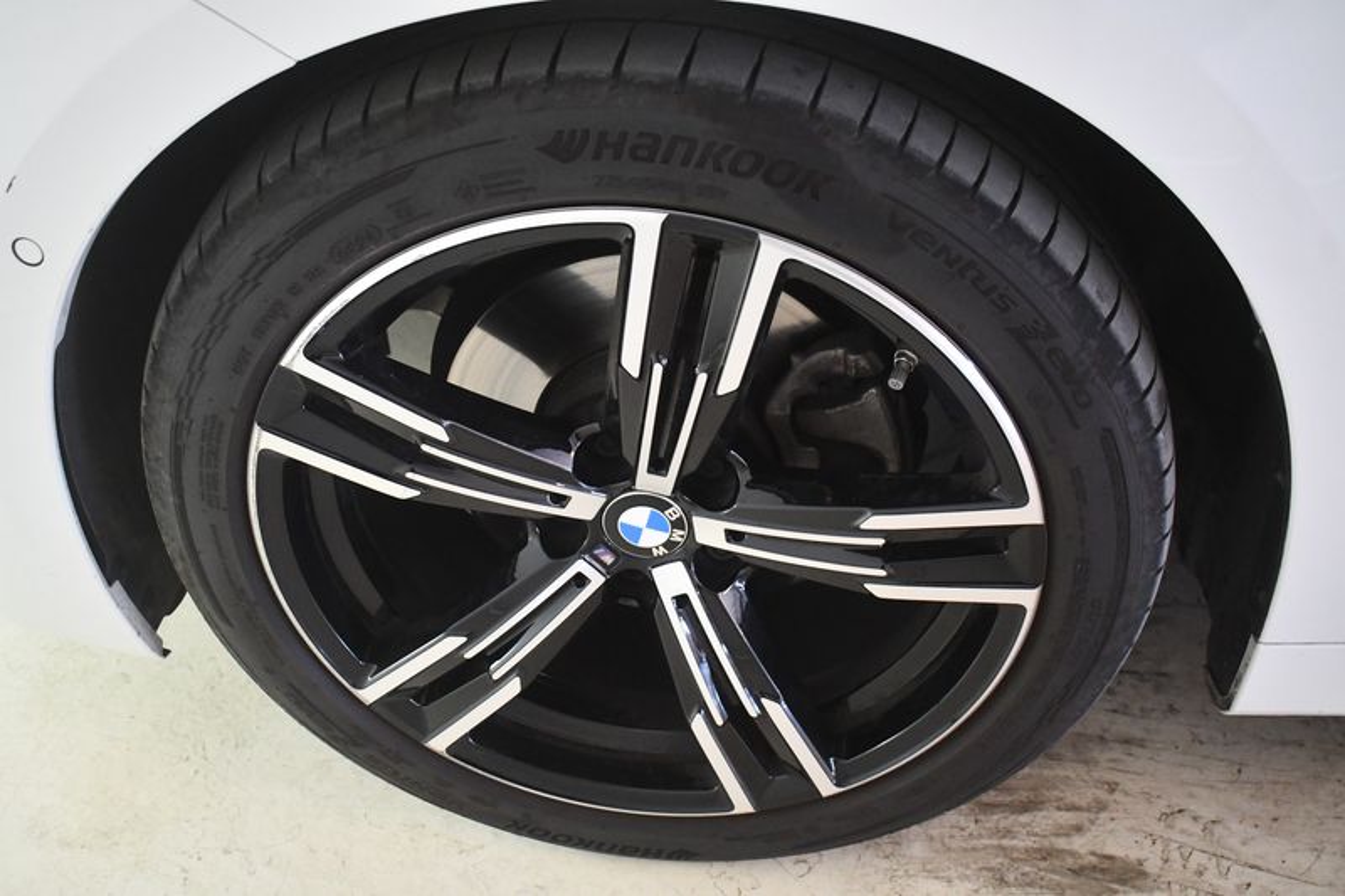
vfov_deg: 36.9
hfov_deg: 53.1
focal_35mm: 36
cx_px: 672
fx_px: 1345
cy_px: 448
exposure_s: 1/60
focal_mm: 24
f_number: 4
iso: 4500
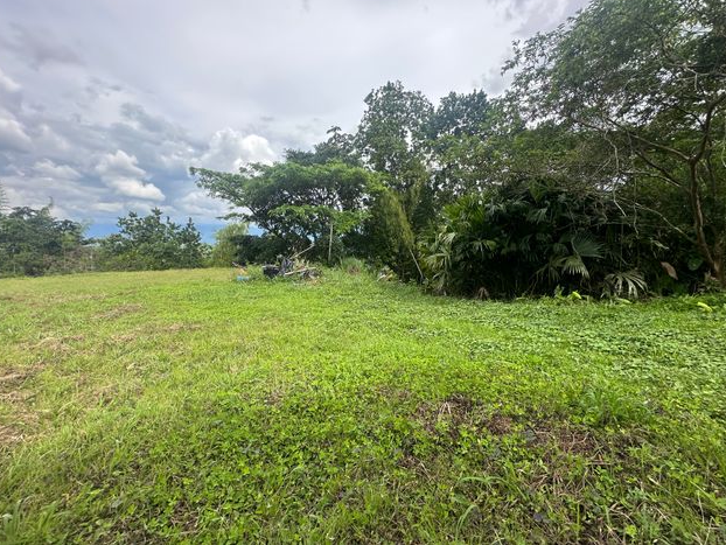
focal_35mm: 15
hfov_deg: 98.1
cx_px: 358
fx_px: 315
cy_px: 254
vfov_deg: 81.7
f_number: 2.2
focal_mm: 2.22
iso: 40
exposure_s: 1/647
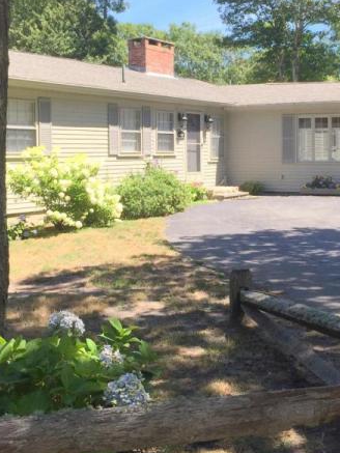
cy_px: 196
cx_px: 191
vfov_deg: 37.4
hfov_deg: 28.5
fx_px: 668
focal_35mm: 51
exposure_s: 1/920
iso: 32
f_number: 2.2
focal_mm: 4.15
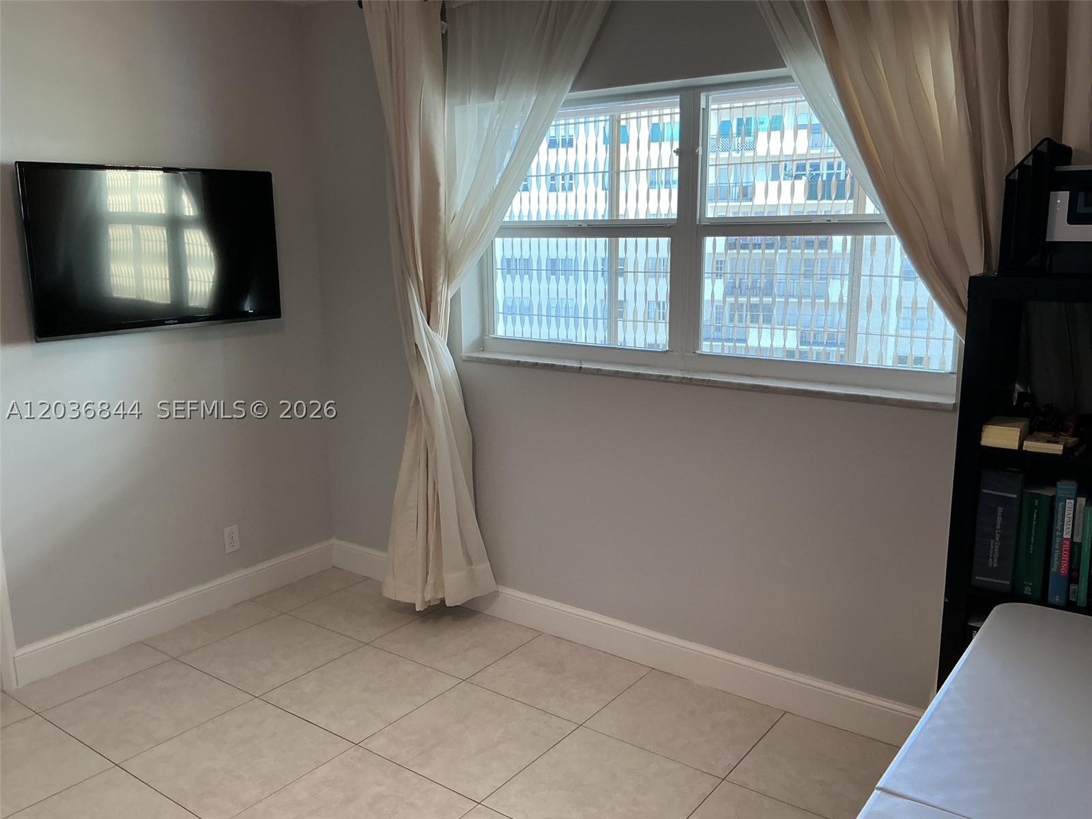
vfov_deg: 48.2
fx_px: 915
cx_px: 546
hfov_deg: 61.7
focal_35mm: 29
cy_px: 410
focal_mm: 3
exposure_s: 1/60
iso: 40
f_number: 1.8
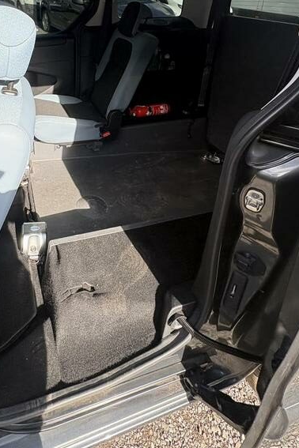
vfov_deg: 70.5
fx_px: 287
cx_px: 80
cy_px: 107
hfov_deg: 53.0
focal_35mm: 23
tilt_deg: -20.7
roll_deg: -8.5
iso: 64
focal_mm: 2.22
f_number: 2.2
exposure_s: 1/218
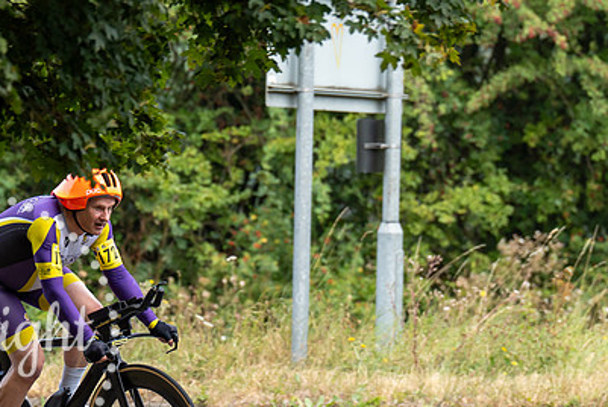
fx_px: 7926
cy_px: 275
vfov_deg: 2.9
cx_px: 105
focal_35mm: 469
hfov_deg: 4.4
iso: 500
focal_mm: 200
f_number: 4
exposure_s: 1/1000
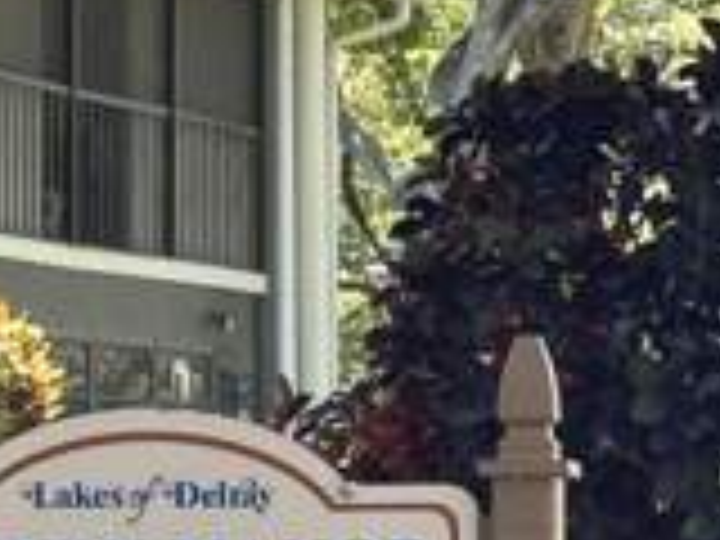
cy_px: 644
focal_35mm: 240
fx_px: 4992
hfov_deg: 8.2
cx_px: 320
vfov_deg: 6.2
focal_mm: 6.86
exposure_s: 1/287
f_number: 1.78
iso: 64
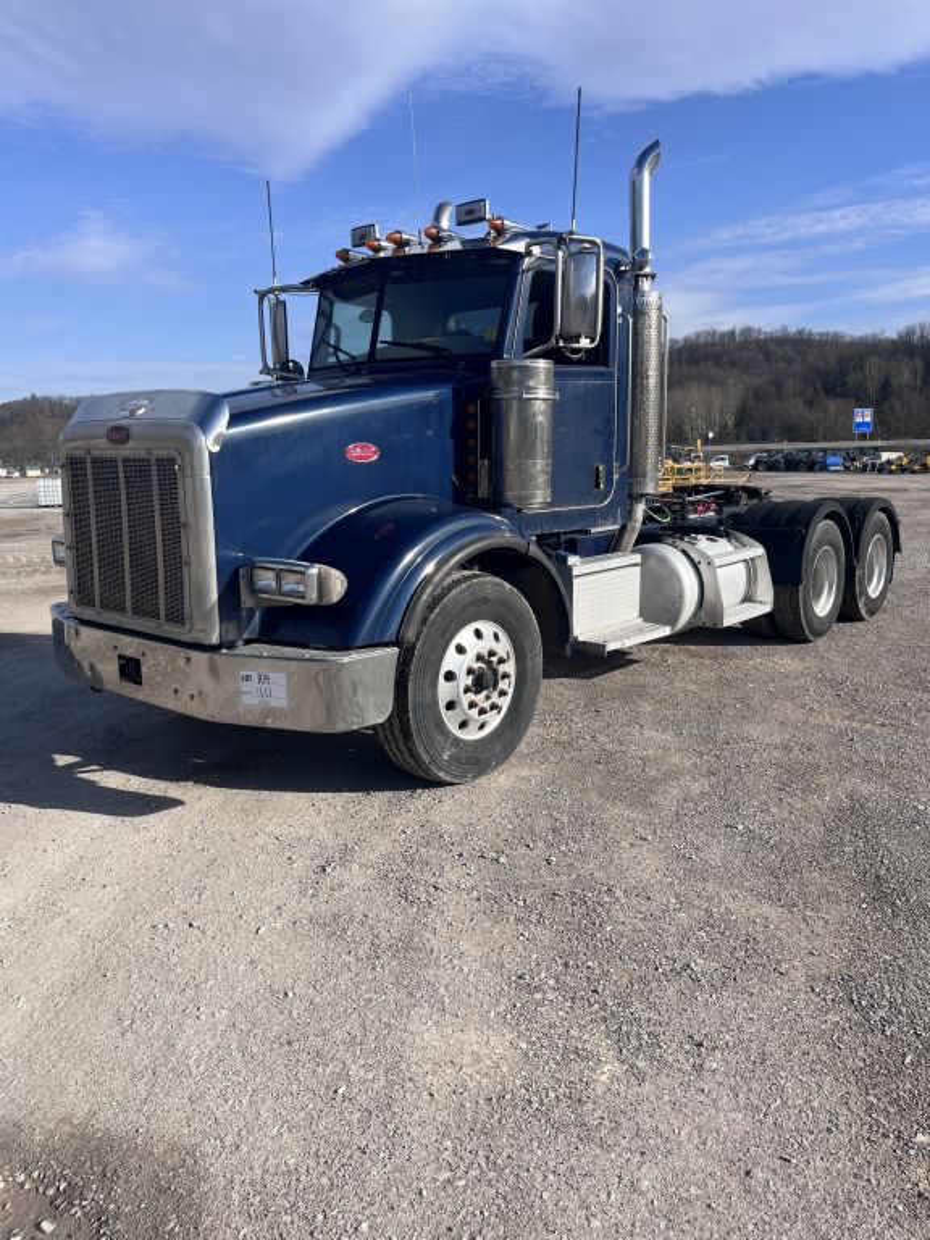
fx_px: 931
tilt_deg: -7.8
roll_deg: +2.0
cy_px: 620
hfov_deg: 53.1
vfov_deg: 67.3
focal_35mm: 26
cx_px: 465
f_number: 1.6
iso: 50
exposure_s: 1/3413
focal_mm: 5.1
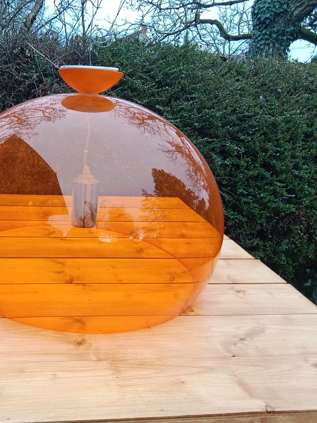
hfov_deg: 37.0
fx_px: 452
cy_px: 207
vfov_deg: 50.1
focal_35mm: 37
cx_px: 54
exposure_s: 1/50
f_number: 2.2
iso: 114
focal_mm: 3.65
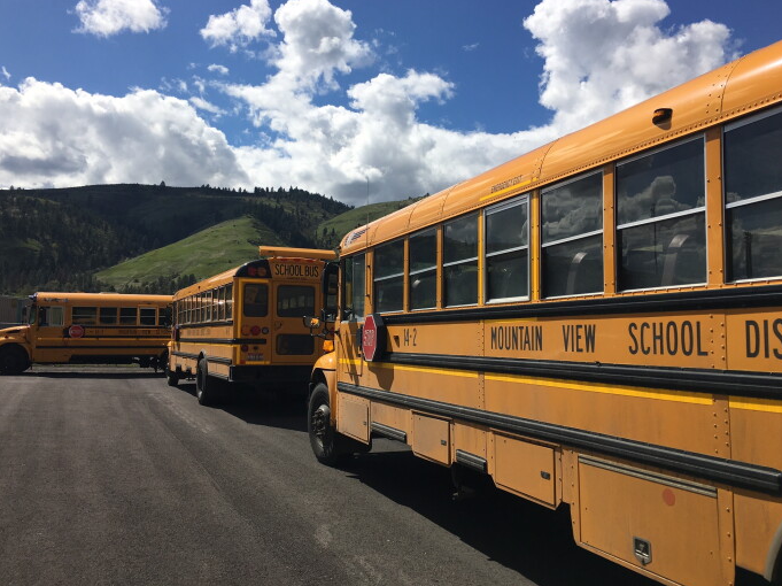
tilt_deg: +4.7
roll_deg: -2.5
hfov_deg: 60.0
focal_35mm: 30
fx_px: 677
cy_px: 284
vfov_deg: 46.8
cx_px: 384
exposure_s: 1/2959
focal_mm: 4.15
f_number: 2.2
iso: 25
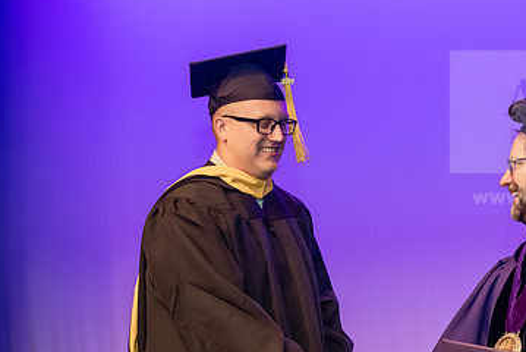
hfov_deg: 18.0
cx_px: 406
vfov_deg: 12.1
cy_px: 228
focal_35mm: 113
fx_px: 1652
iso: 3200
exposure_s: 1/200
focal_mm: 70
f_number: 4
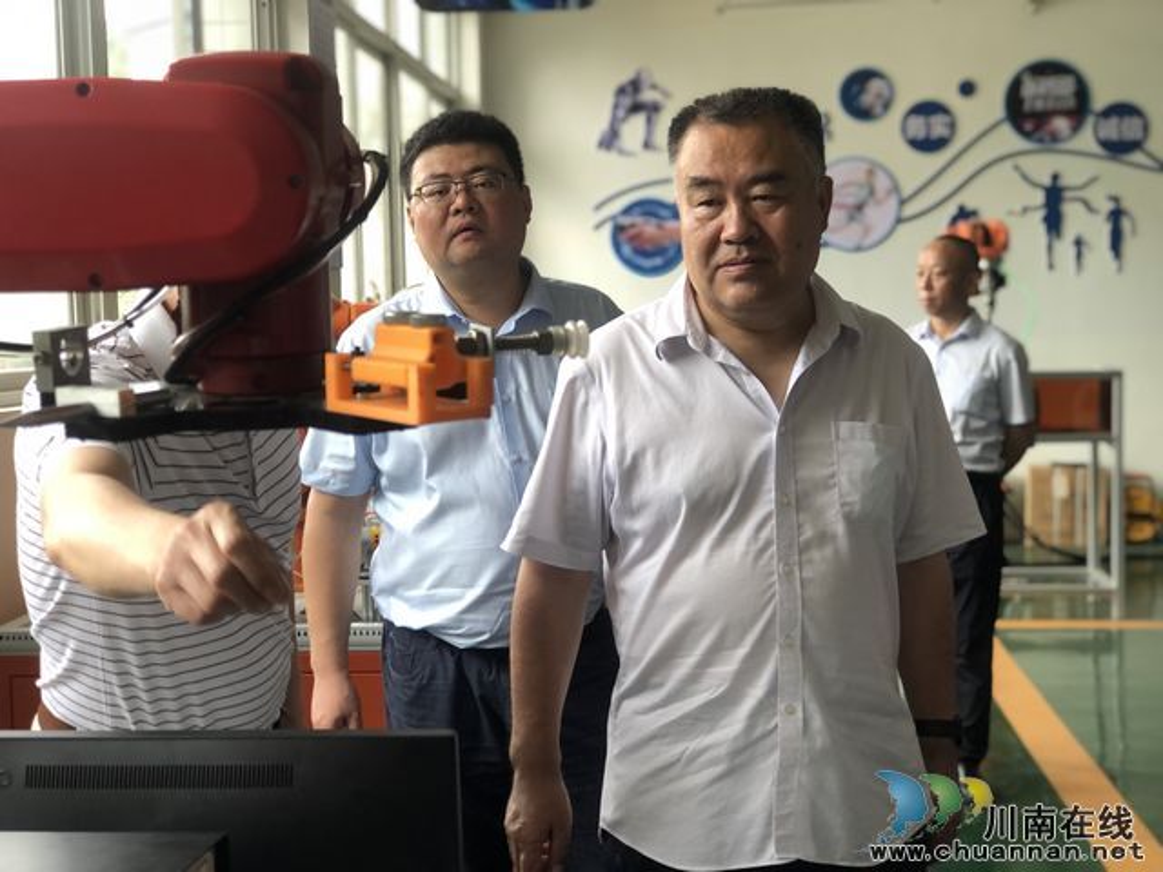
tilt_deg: -4.2
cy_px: 436
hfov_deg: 33.8
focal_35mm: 57
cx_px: 582
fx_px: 1915
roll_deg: +2.0
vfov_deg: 25.7
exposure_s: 1/30
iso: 25
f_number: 2.8
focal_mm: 6.6
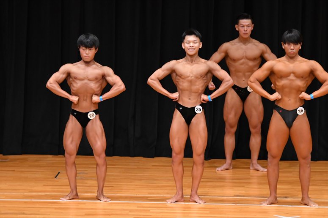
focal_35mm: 270
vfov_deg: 5.1
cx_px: 164
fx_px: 2459
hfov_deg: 7.6
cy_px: 109
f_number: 5.6
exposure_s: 1/400
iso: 4000
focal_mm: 180
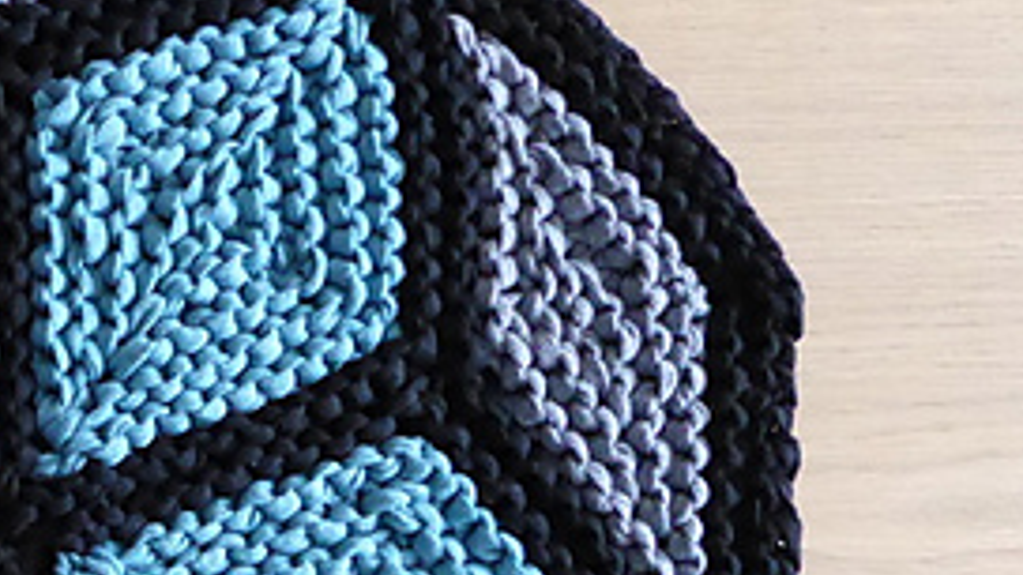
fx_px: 1736
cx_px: -56
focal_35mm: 64
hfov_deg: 30.0
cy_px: 526
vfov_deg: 18.5
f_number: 3.3
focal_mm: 4.3
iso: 1250
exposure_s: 1/250
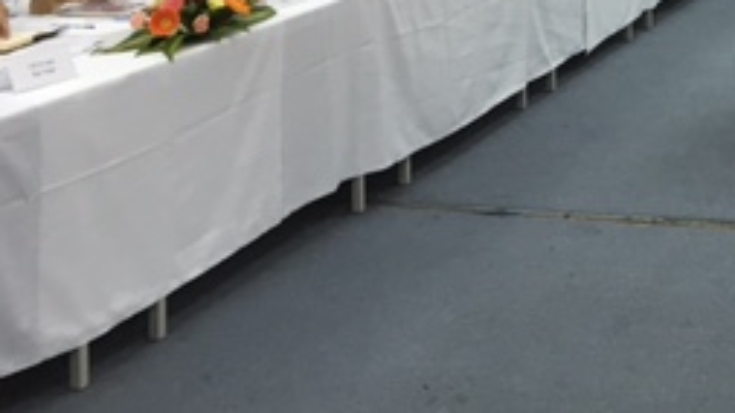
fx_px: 1558
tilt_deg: -4.2
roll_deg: -0.5
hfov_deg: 24.0
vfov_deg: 14.2
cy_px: -180
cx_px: 895
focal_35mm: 80
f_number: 2.2
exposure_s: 1/33
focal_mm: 4.15
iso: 80
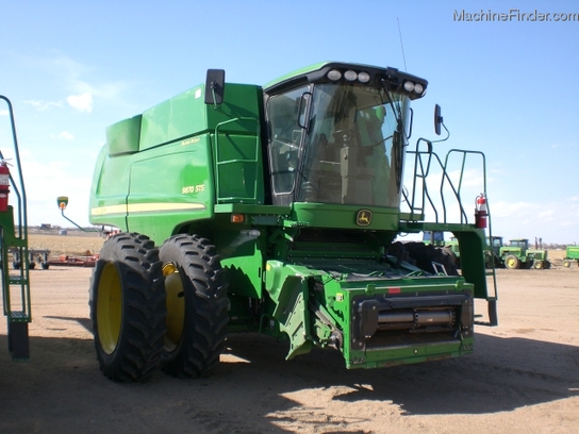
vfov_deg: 37.7
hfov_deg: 49.0
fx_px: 636
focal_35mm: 38
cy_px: 217
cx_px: 290
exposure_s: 1/320
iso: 50
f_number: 4.4
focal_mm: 6.3
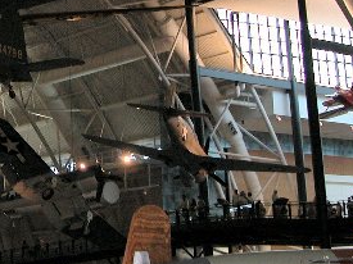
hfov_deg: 18.6
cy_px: 68
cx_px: -22
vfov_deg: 14.4
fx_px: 1040
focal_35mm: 102
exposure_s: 1/60
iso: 200
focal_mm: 8.9
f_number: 2.8
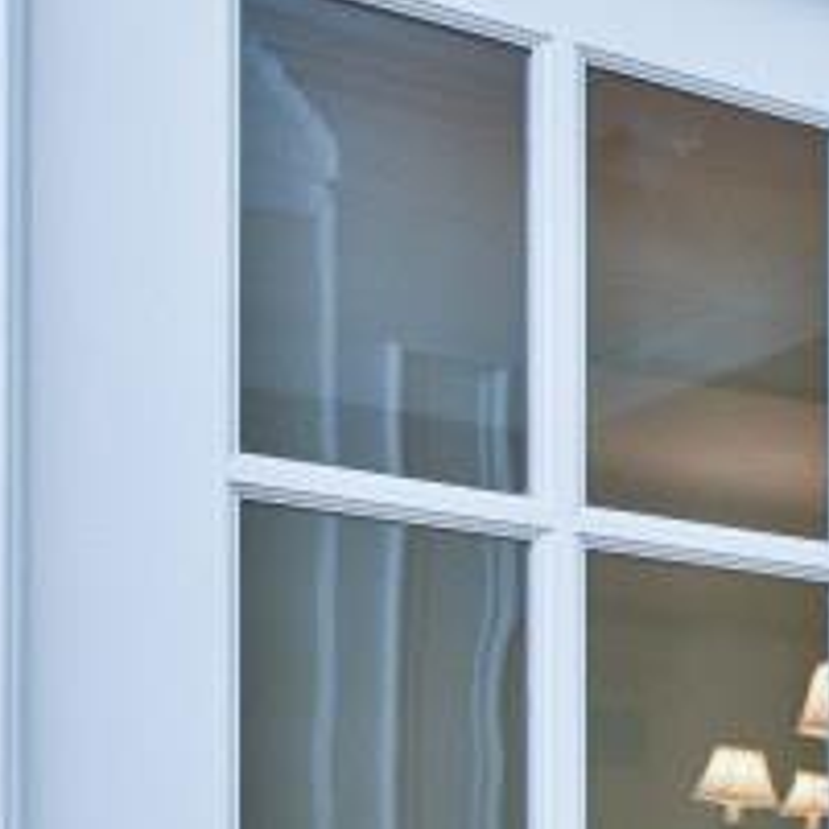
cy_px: 1064
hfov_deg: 11.4
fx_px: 2411
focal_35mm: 89
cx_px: 2479
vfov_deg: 18.2
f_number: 4
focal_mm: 14
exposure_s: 1/60
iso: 250
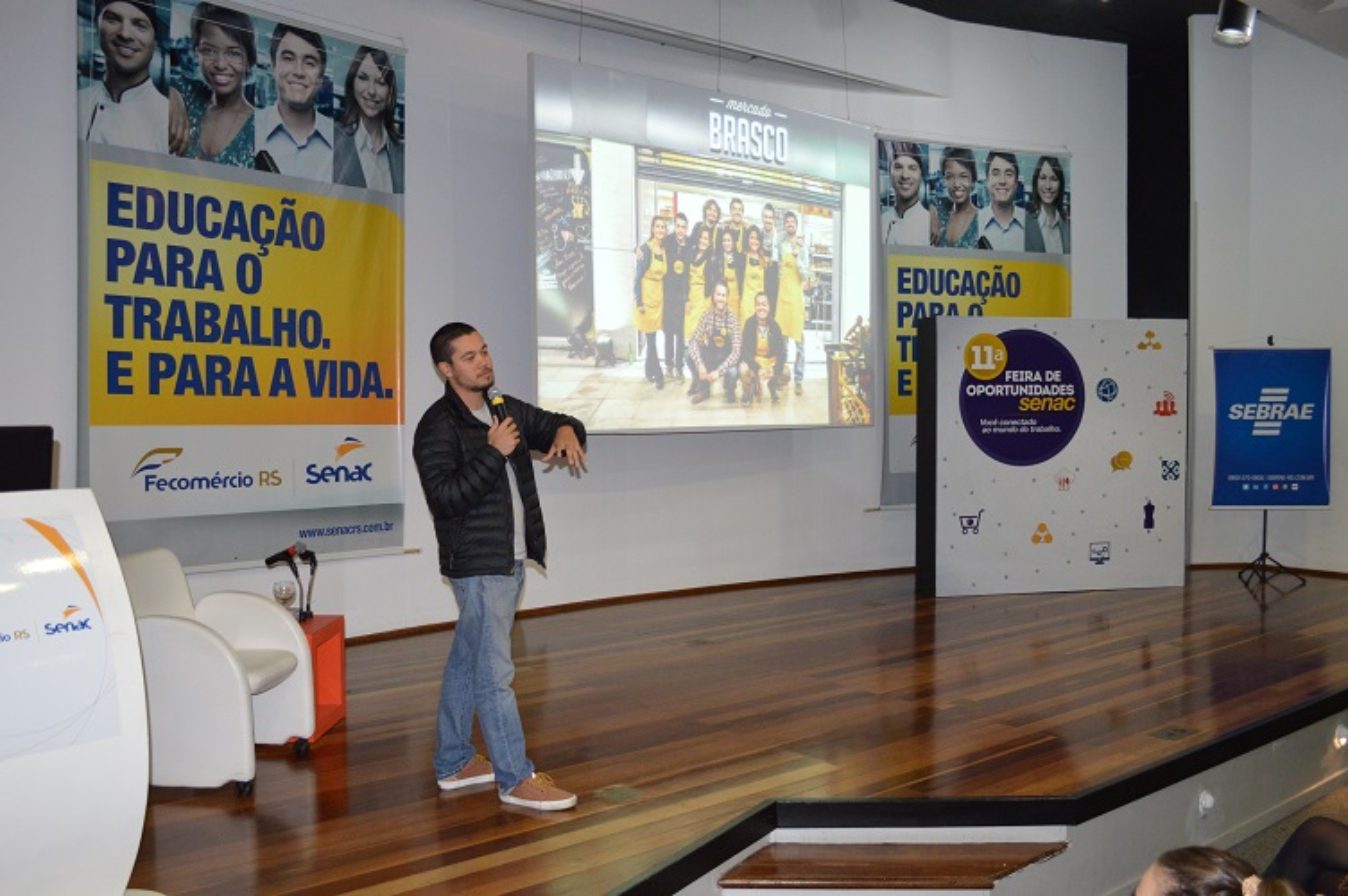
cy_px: 448
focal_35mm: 30
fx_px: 1122
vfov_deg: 43.5
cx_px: 674
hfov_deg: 62.0
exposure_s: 1/60
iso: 1400
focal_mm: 20
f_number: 3.8
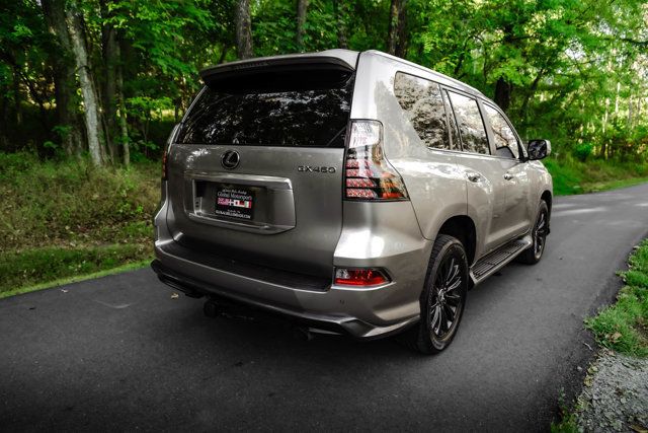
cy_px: 216
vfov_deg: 53.2
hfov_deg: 73.7
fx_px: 432
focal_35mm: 24
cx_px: 324
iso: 640
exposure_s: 1/320
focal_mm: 24
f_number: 4
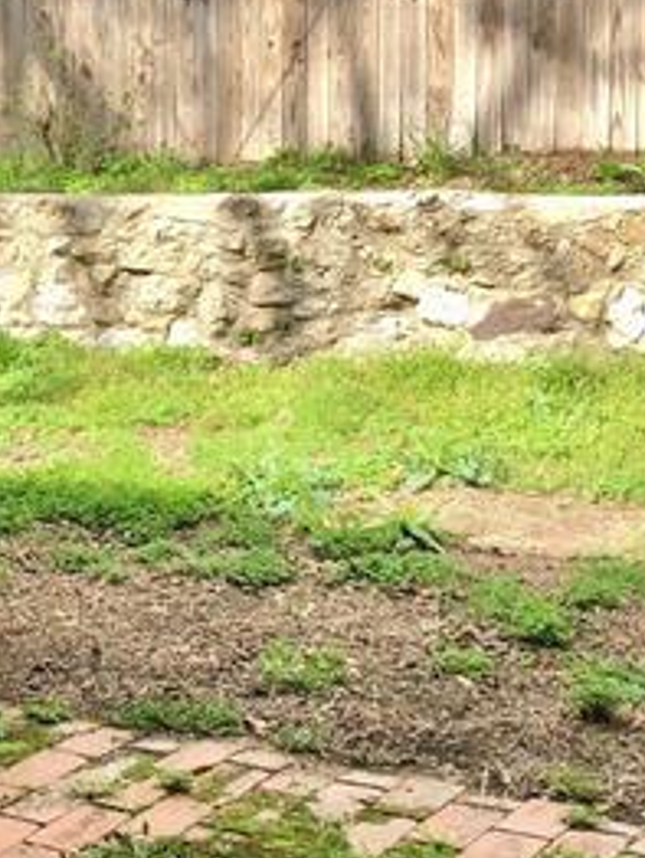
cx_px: -213
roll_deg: +1.3
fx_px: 2034
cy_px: 373
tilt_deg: -8.5
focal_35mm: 82
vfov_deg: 23.8
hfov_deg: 16.9
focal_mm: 4
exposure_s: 1/623
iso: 20
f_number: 1.8
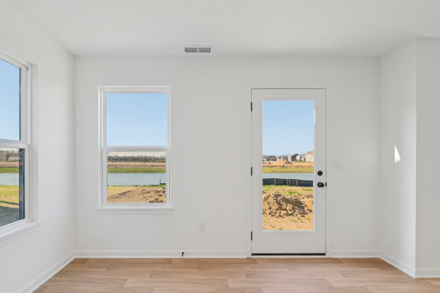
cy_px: 160
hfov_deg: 86.8
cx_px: 203
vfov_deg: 64.4
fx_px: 232
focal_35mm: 19
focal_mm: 16
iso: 100
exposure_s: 1/60
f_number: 8
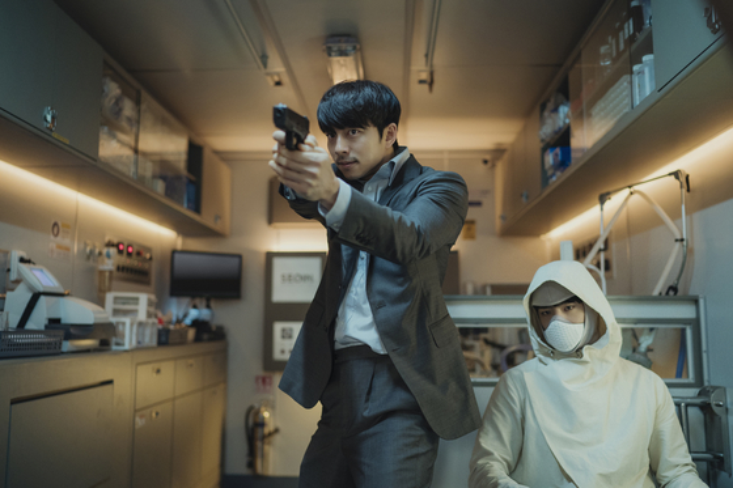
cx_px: 366
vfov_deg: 37.8
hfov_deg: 54.4
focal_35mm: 35
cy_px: 244
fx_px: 712
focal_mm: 35
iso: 1600
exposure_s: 1/320
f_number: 1.6
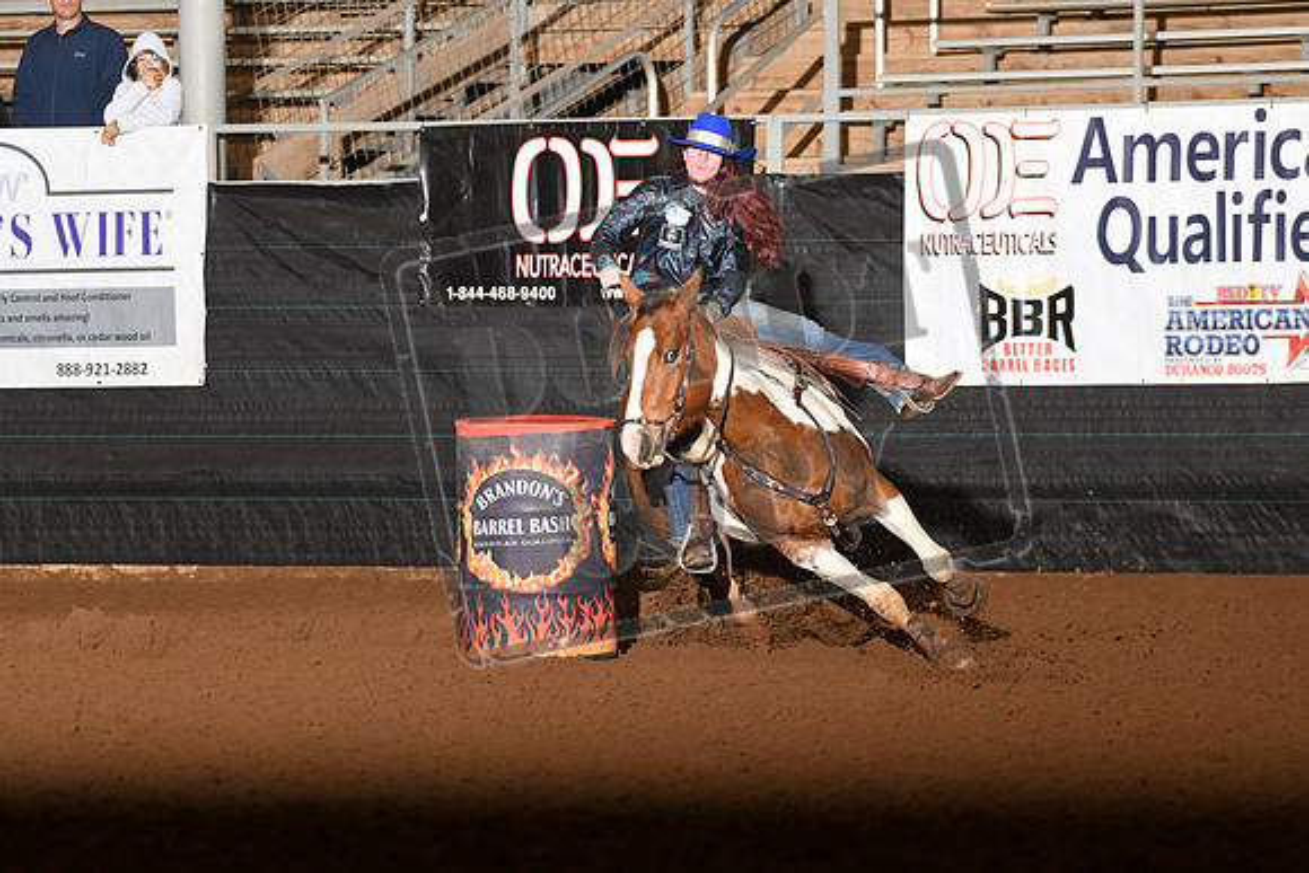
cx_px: 654
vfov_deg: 6.2
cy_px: 436
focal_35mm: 220
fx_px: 8001
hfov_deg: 9.4
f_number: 5.6
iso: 1000
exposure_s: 1/250
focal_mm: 220
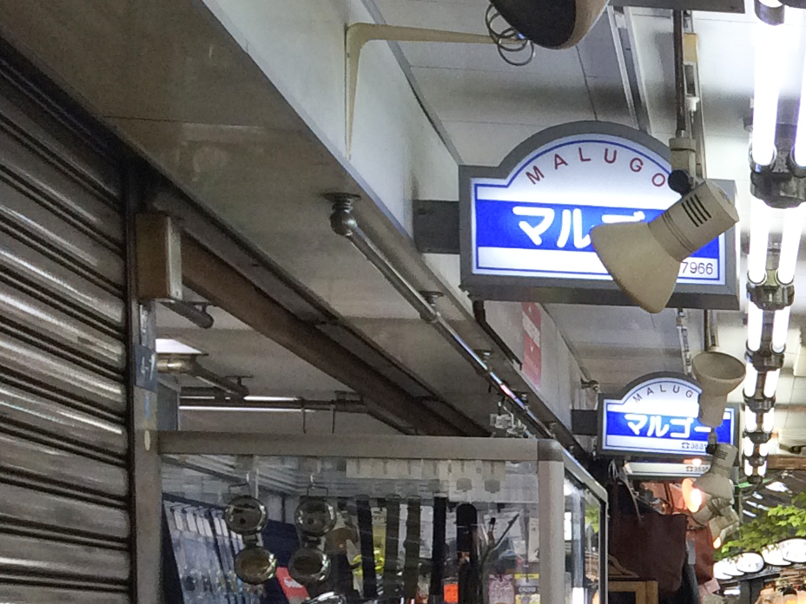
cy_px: 774
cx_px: 1374
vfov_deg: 14.0
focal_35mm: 102
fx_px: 2375
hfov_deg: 16.6
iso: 64
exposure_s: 1/120
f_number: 2.2
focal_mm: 4.15
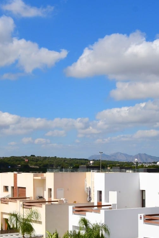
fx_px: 477
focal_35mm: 72
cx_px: 61
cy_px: 163
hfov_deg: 18.9
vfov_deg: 27.9
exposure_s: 1/800
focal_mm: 20
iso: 200
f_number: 13
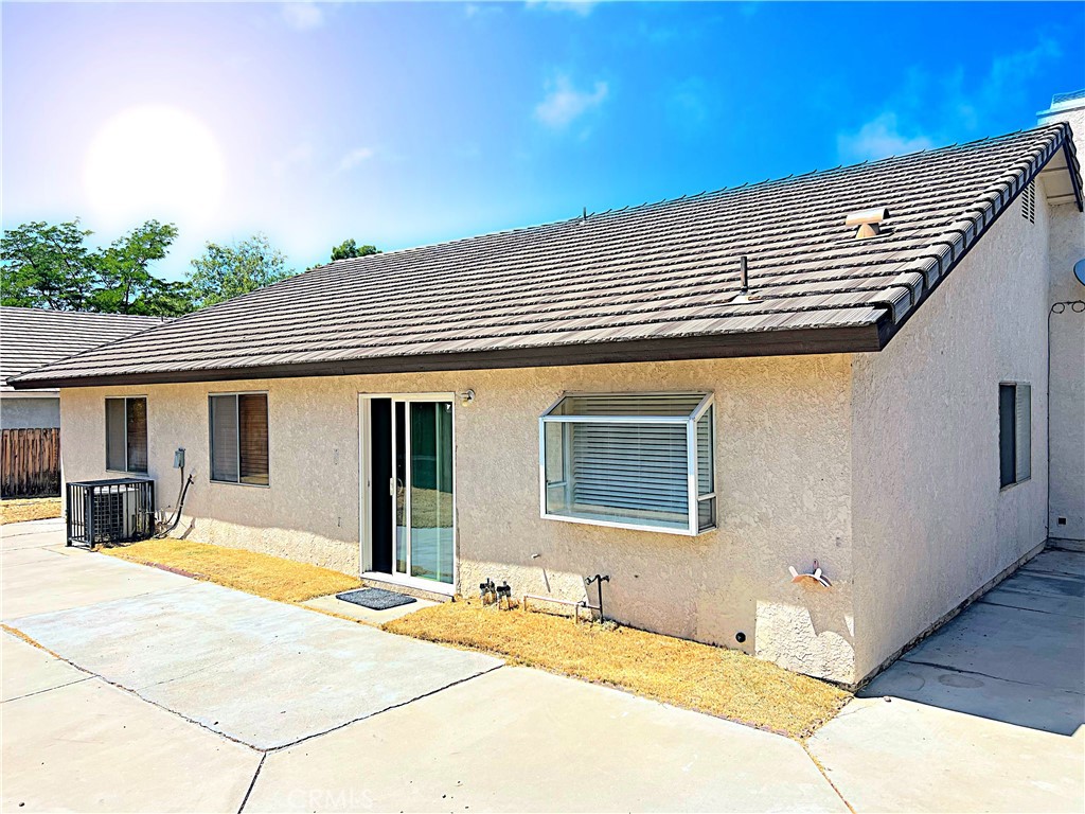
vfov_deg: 53.1
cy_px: 407
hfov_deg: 67.3
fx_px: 815
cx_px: 542
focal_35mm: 26
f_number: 1.5
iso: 50
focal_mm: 5.7
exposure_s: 1/5319
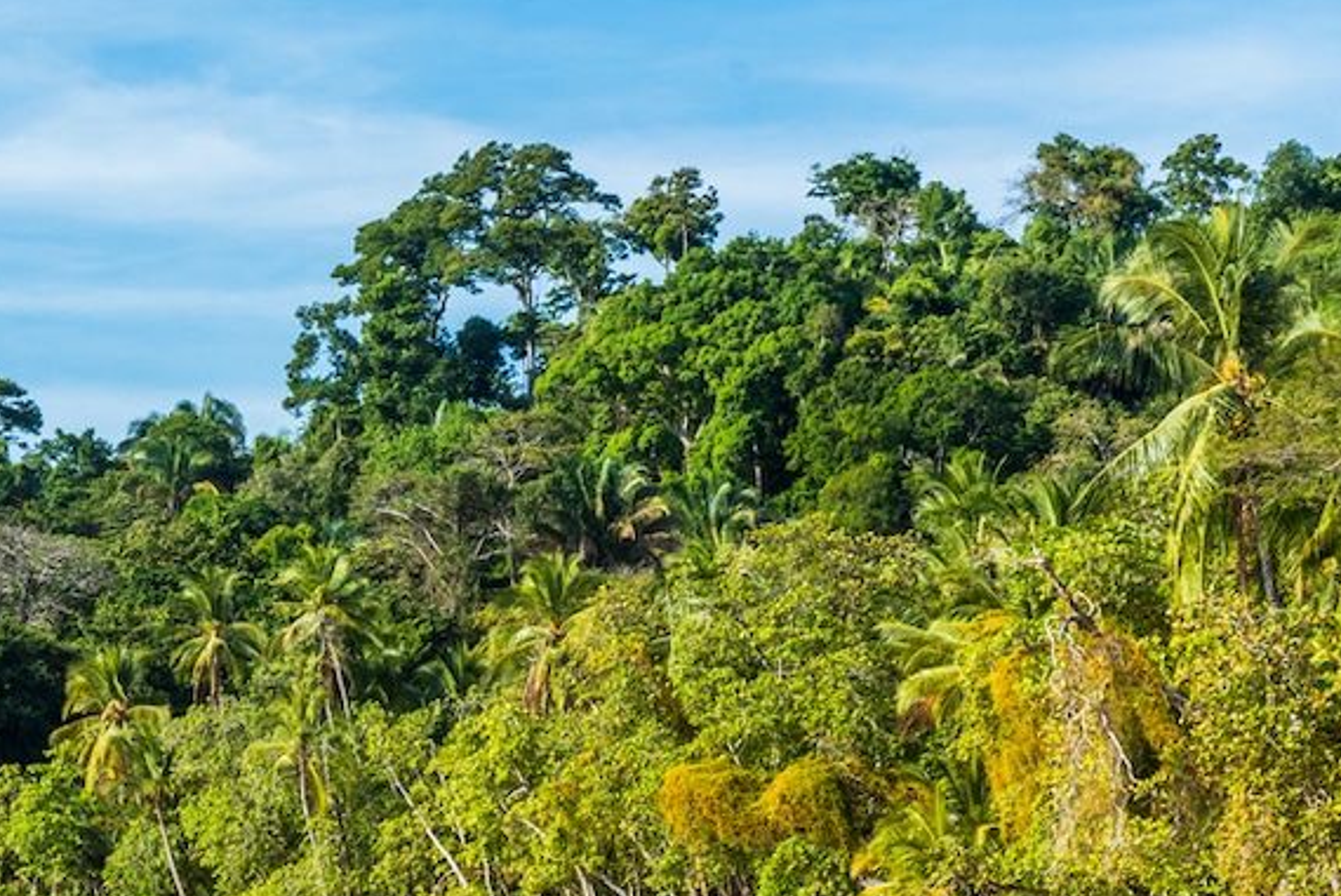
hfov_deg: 19.8
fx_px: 3765
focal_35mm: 101
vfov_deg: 13.5
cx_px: 155
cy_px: 813
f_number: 9
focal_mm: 48
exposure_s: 1/160
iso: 100
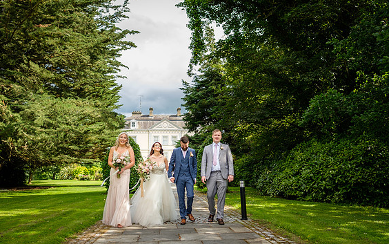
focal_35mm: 32
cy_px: 111
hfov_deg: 59.6
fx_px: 339
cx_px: 180
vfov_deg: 39.4
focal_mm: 16
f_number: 2.2
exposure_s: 1/500
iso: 200
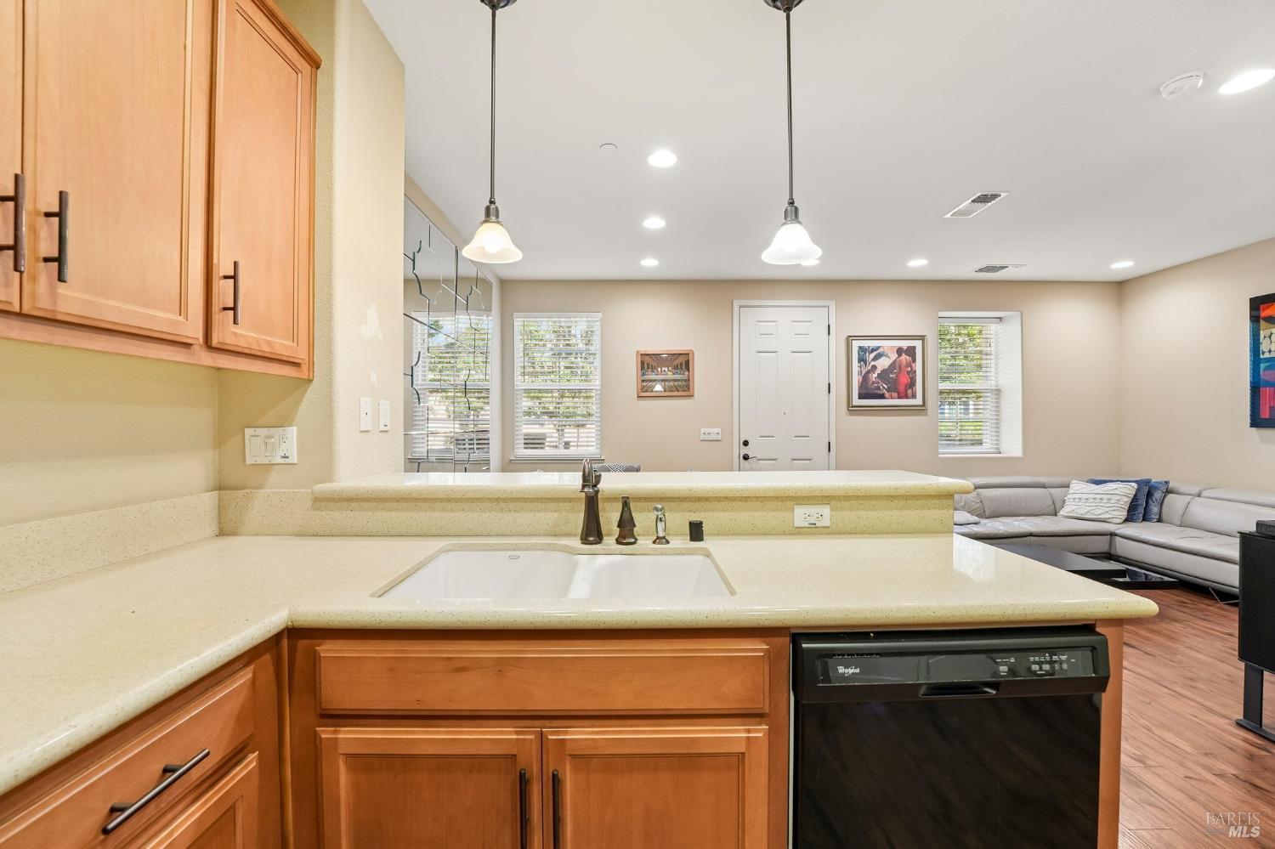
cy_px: 424
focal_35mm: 14
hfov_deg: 104.3
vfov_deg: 81.2
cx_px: 638
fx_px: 496
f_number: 8
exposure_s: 1/20
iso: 640
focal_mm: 14
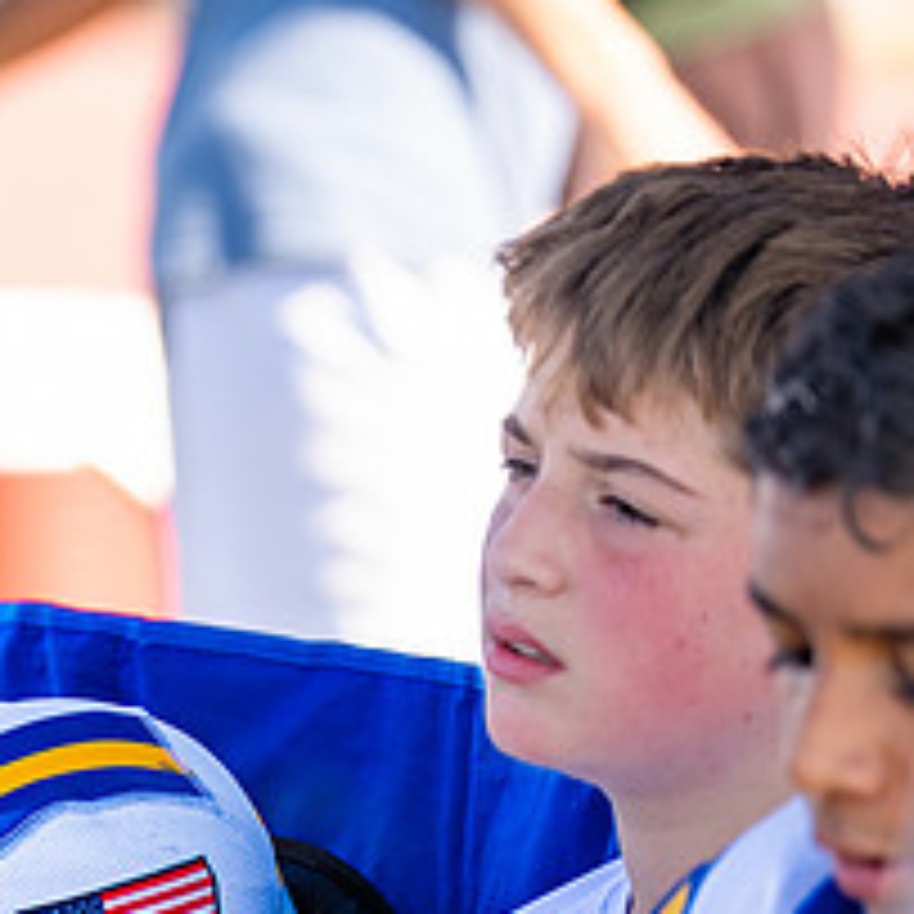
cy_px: 699
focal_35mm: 400
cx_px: -271
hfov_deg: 4.4
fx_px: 11949
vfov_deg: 4.4
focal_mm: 130
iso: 100
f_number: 2.8
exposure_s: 1/500
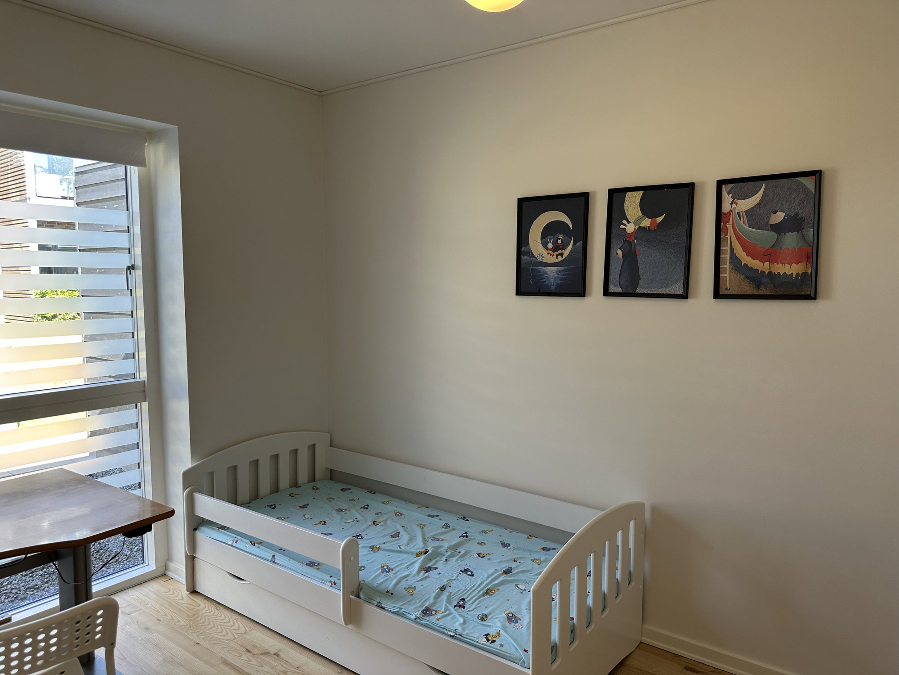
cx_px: 450
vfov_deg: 56.8
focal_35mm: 24
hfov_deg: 71.6
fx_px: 623
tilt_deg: -6.2
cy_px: 338
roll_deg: +0.3
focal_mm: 6.86
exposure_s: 1/100
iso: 80
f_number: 1.78
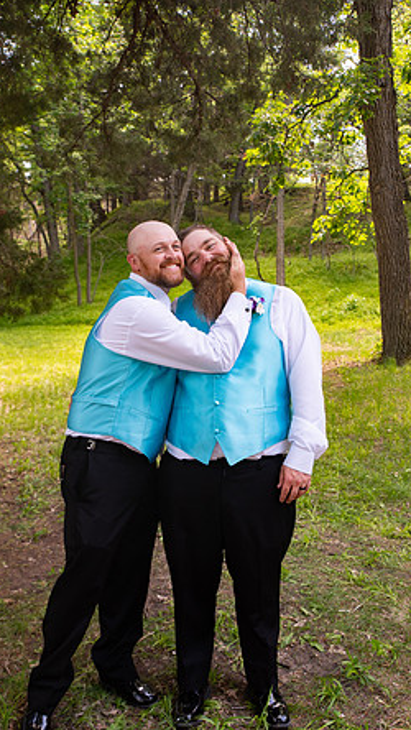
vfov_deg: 58.0
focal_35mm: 34
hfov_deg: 34.7
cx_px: 197
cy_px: 367
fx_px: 658
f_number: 5
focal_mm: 32
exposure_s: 1/125
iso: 250
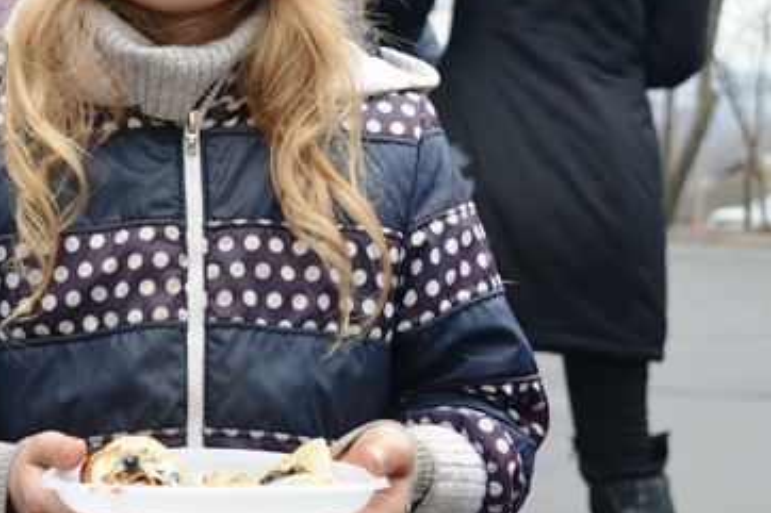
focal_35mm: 106
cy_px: 203
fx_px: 2269
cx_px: 145
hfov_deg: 19.1
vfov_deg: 12.9
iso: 200
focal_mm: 32
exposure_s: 1/160
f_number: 5.6
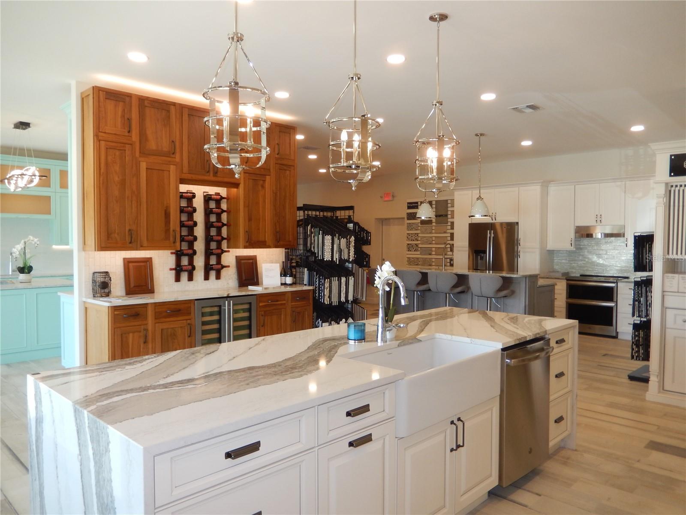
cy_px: 258
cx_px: 343
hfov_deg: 69.4
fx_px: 495
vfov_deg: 54.9
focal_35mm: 25
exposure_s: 1/40
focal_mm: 4.5
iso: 125
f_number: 3.4
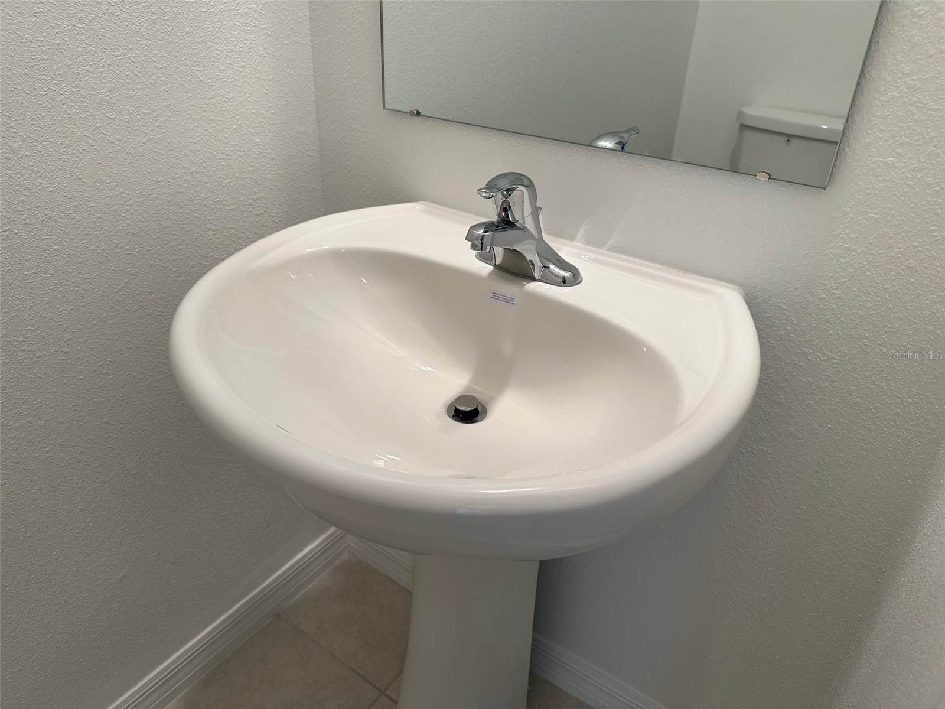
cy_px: 354
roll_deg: -2.2
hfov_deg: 71.6
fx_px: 655
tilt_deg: -31.1
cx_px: 472
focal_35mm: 24
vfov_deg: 56.8
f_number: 1.78
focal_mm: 6.86
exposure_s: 1/120
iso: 125
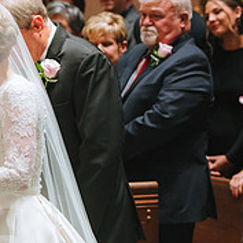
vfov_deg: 7.8
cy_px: 187
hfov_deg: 7.8
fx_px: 1771
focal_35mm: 223
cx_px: -26
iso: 4000
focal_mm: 80
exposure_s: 1/160
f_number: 2.8
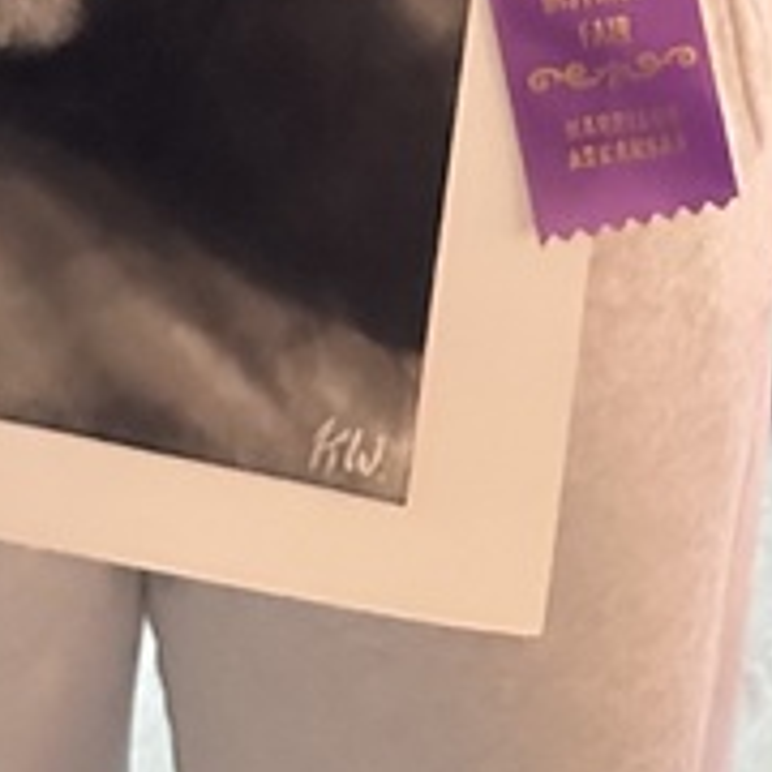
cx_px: 39
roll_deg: -1.3
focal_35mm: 121
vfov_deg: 11.5
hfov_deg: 14.2
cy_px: -1162
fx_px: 3053
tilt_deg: -14.1
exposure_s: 1/40
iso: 1000
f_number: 1.78
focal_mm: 6.86
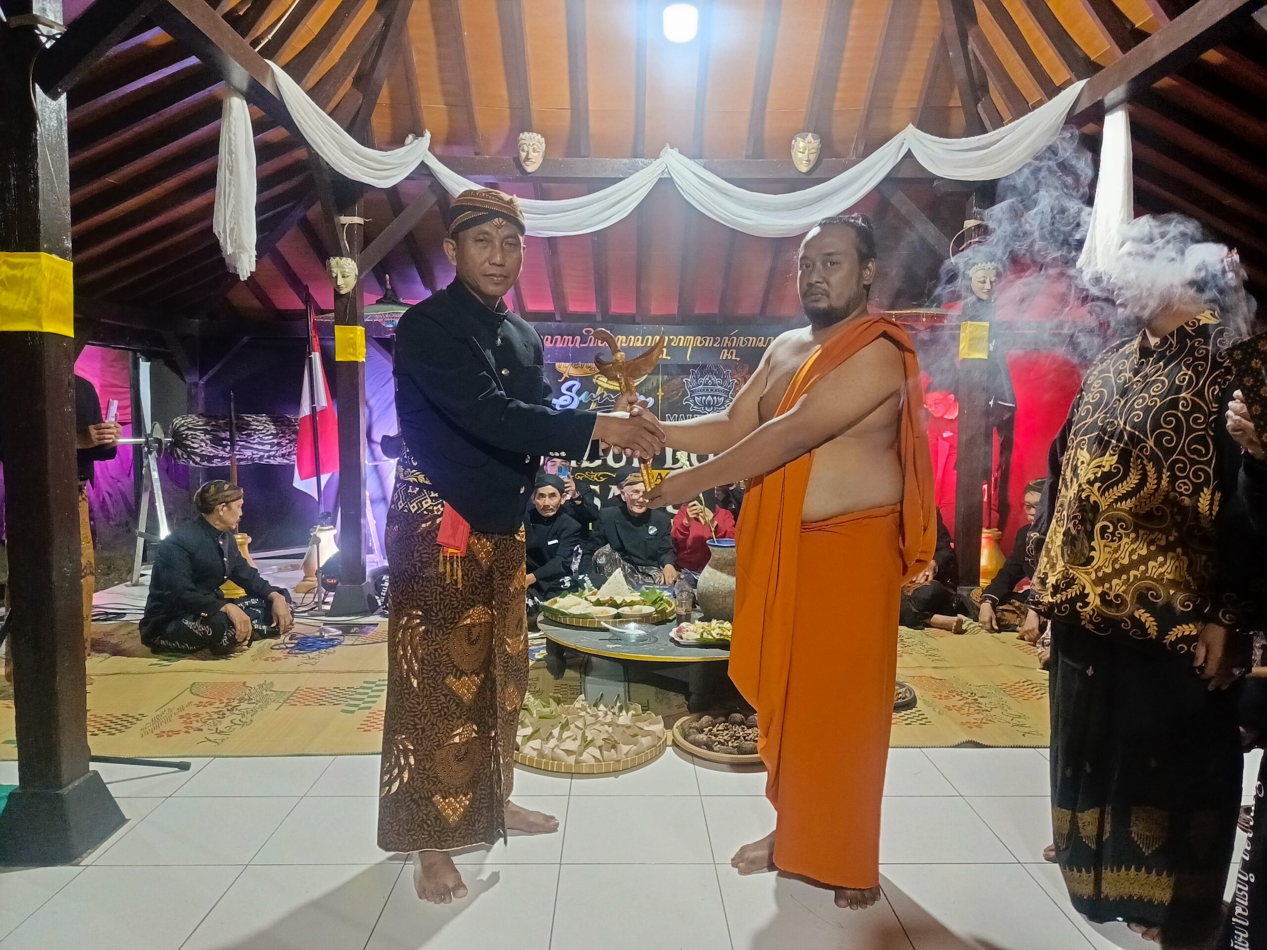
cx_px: 634
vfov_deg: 58.9
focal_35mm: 23
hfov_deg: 73.9
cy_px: 475
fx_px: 842
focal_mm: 5.25
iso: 5190
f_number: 1.75
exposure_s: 1/25
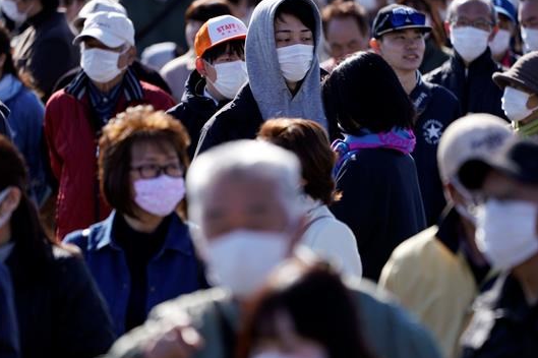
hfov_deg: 4.4
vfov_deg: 2.9
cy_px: 176
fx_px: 7064
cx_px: 251
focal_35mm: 473
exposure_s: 1/1600
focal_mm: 385
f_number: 5.6
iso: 640
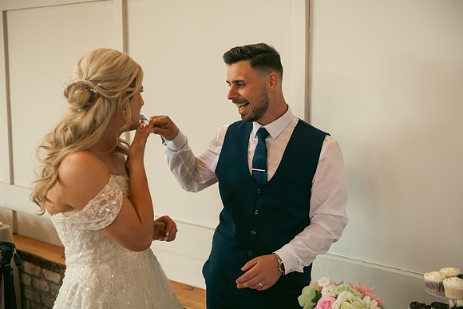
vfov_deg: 28.1
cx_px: 232
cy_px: 154
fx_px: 617
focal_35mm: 48
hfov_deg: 41.1
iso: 1000
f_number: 3.5
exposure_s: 1/160
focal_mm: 48
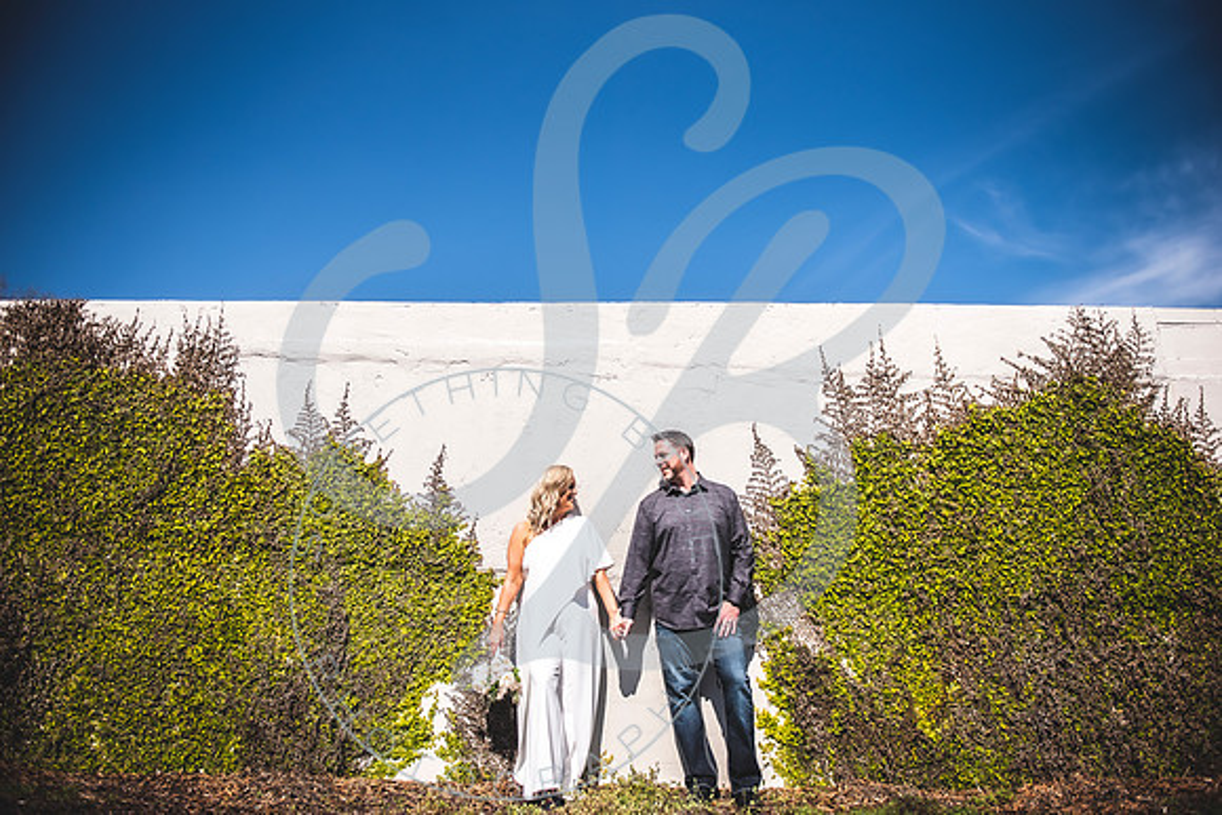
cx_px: 611
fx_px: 816
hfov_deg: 73.7
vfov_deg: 53.1
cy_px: 408
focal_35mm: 24
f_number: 2.8
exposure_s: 1/4000
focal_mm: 24
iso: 100
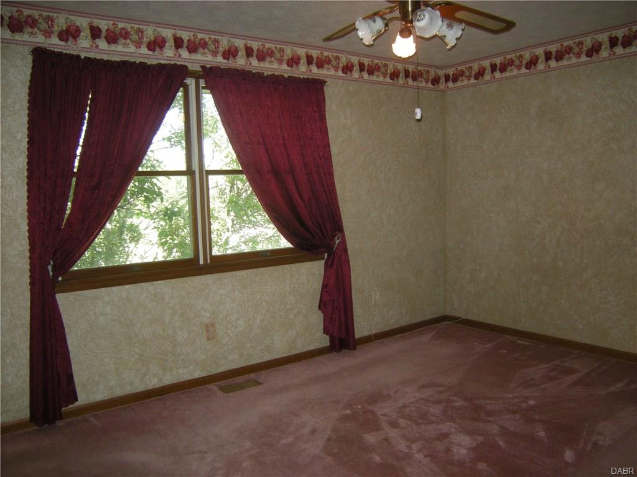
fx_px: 515
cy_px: 238
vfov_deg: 49.7
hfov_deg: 63.4
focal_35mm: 28
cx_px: 318
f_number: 2.8
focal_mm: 4.7
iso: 170
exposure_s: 1/57
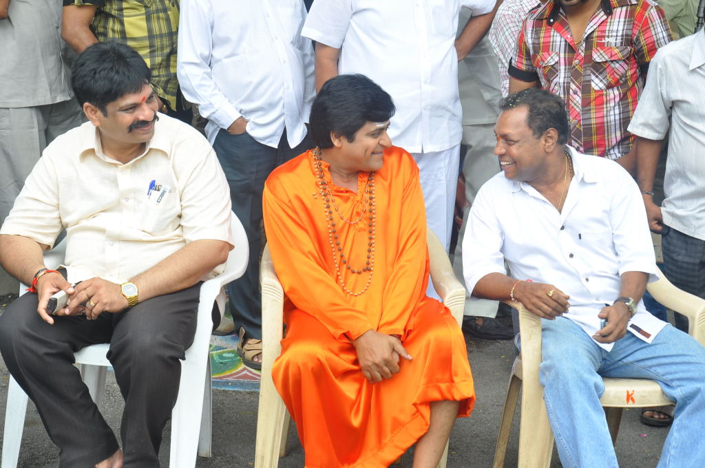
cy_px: 234
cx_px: 352
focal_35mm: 87
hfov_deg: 23.4
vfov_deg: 15.7
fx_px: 1702
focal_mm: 58
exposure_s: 1/80
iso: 250
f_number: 8
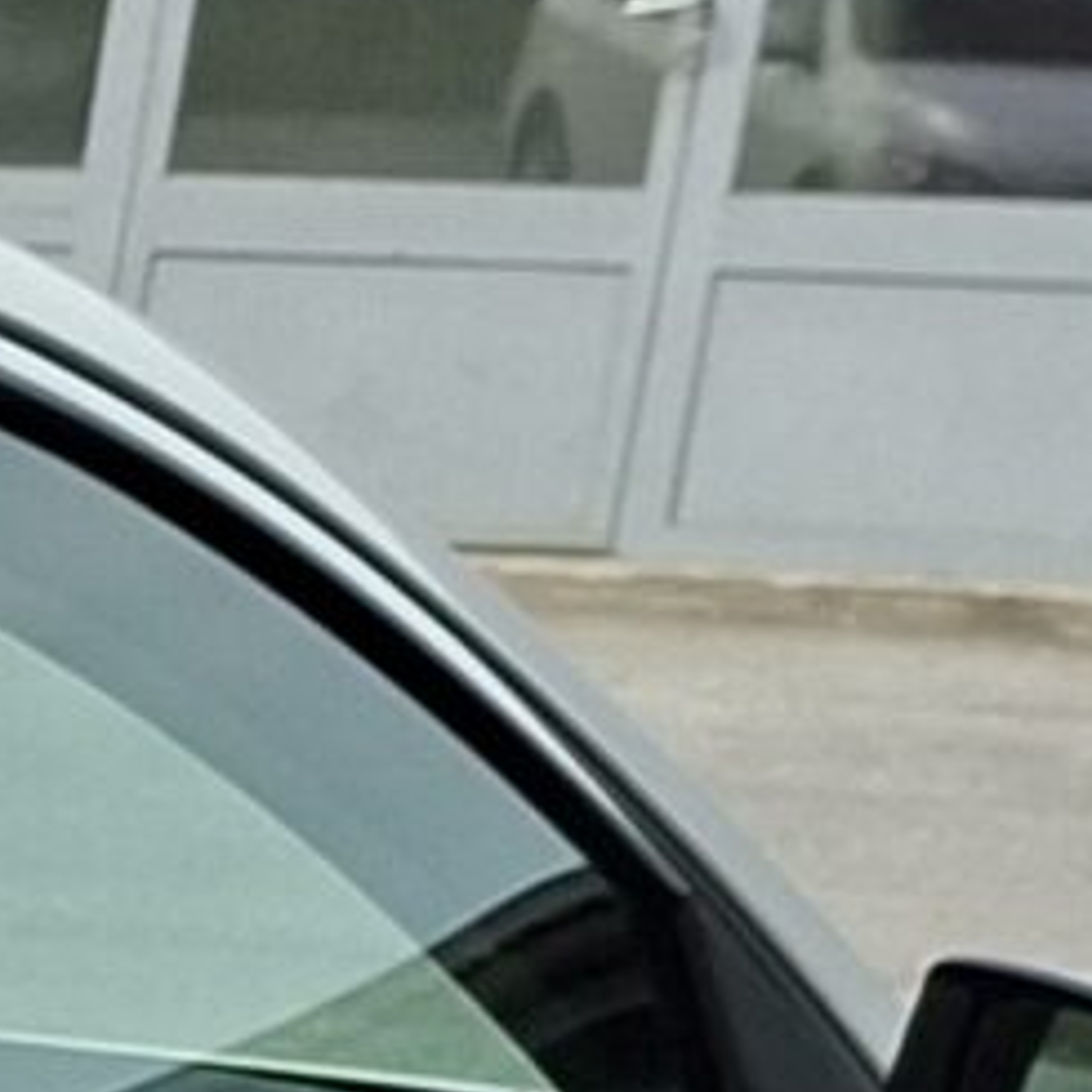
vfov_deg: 7.6
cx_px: -3280
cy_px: 2821
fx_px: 7566
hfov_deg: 6.6
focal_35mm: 212
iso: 50
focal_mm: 5.54
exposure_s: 1/1153
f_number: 1.8
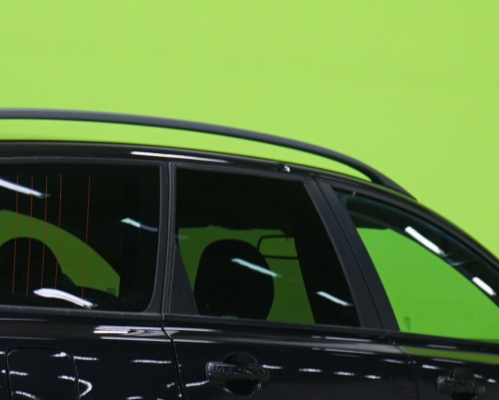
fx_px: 2274
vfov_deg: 10.0
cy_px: 338
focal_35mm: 154
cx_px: 69
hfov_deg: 12.4
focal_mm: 49
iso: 400
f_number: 4.5
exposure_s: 1/8
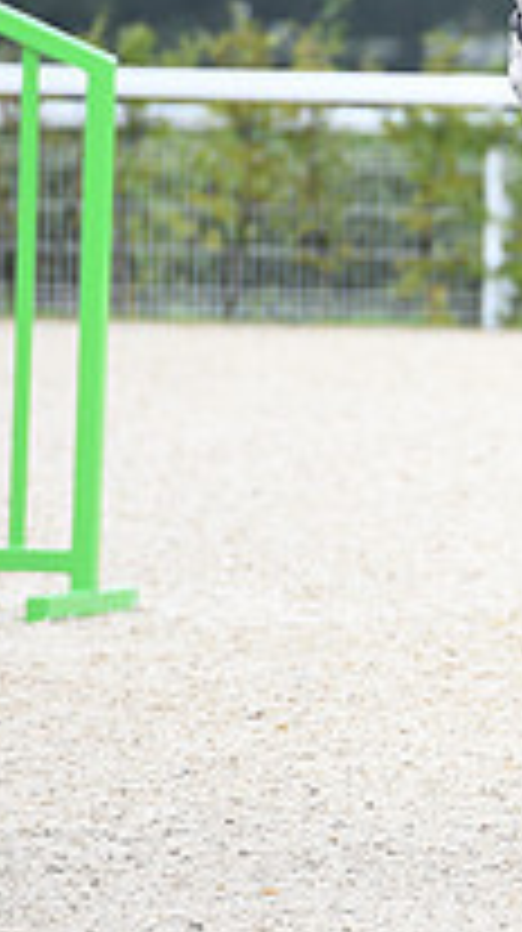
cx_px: 1269
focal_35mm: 588
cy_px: 198
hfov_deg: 2.1
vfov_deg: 3.7
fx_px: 14510
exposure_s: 1/800
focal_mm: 200
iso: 900
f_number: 5
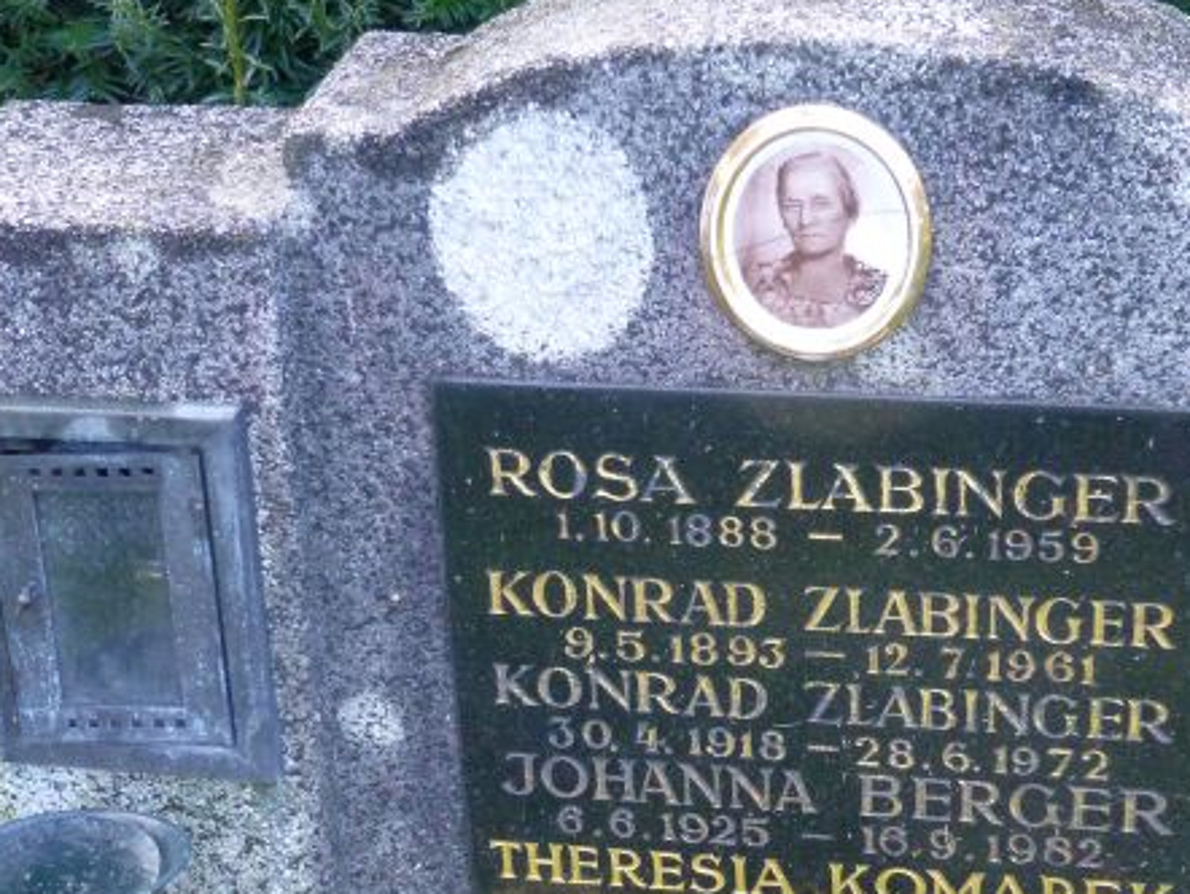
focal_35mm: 85
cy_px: 530
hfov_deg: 23.0
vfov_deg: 17.4
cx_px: 708
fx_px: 2924
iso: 640
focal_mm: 8.5
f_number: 4.2
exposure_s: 1/125
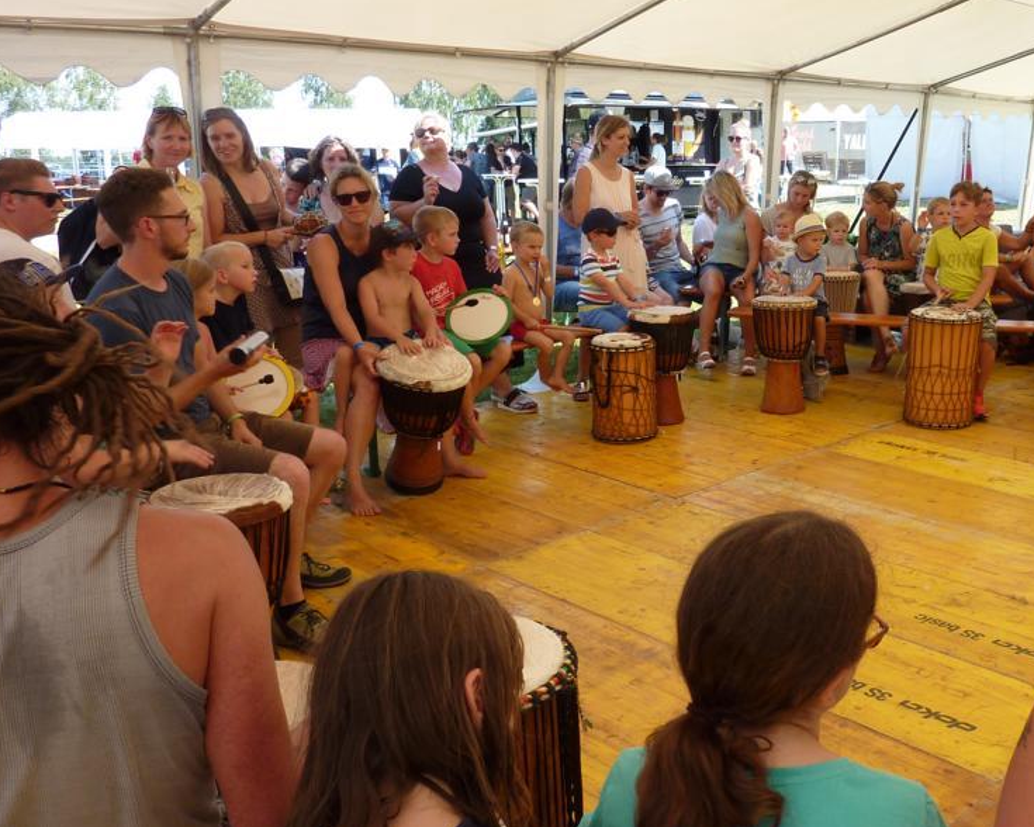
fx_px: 1040
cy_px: 419
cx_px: 713
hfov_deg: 51.6
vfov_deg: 43.4
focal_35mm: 34
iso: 80
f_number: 4
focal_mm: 4.1
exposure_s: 1/125
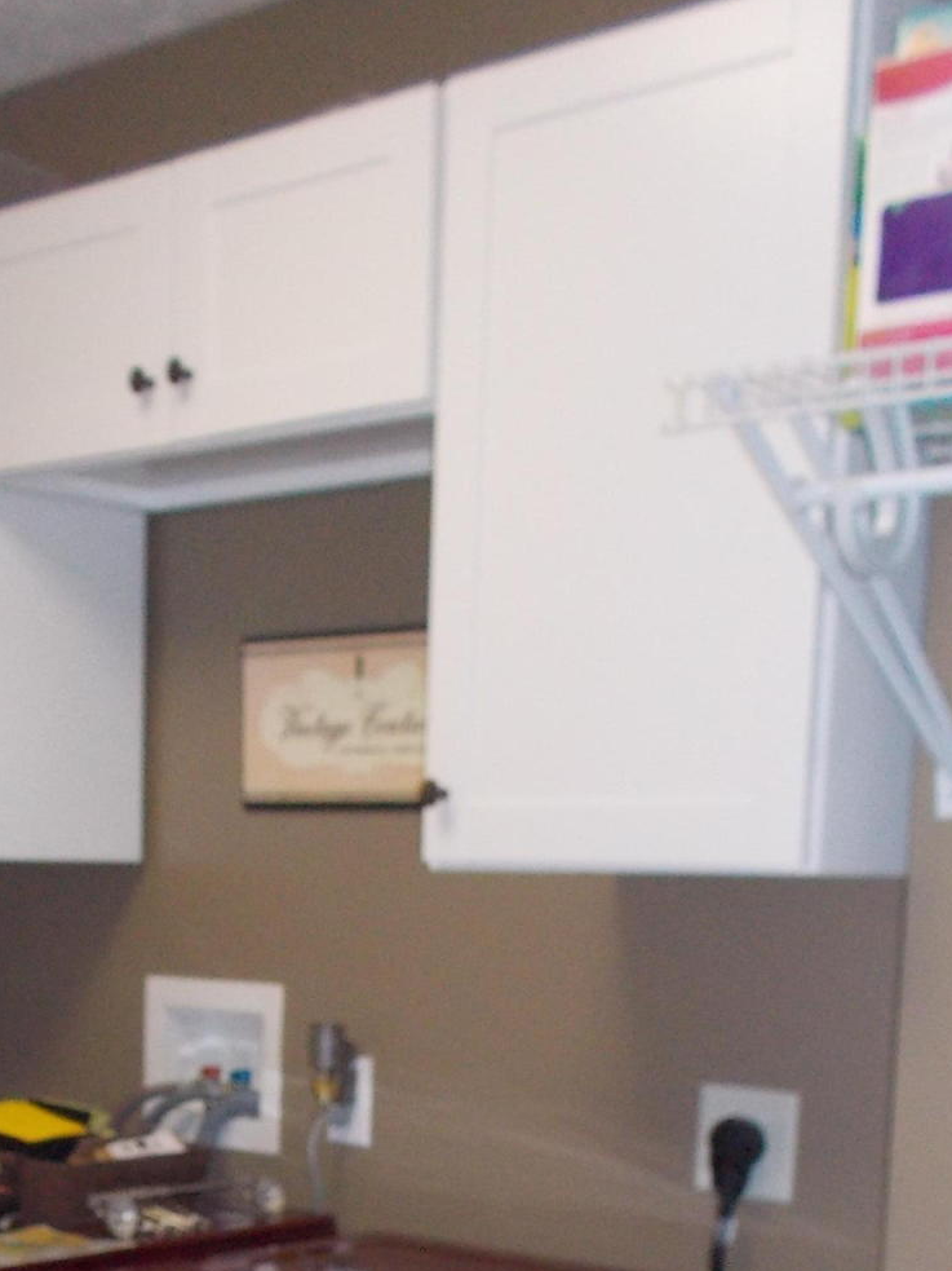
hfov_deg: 24.5
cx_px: 242
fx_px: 2164
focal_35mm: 59
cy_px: 1205
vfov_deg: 30.8
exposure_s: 1/25
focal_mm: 4.1
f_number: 3.3
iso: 200
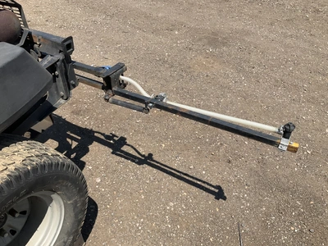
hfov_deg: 61.7
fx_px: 275
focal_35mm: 29
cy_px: 123
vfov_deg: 48.2
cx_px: 164
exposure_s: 1/1675
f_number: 1.8
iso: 25
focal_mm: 3
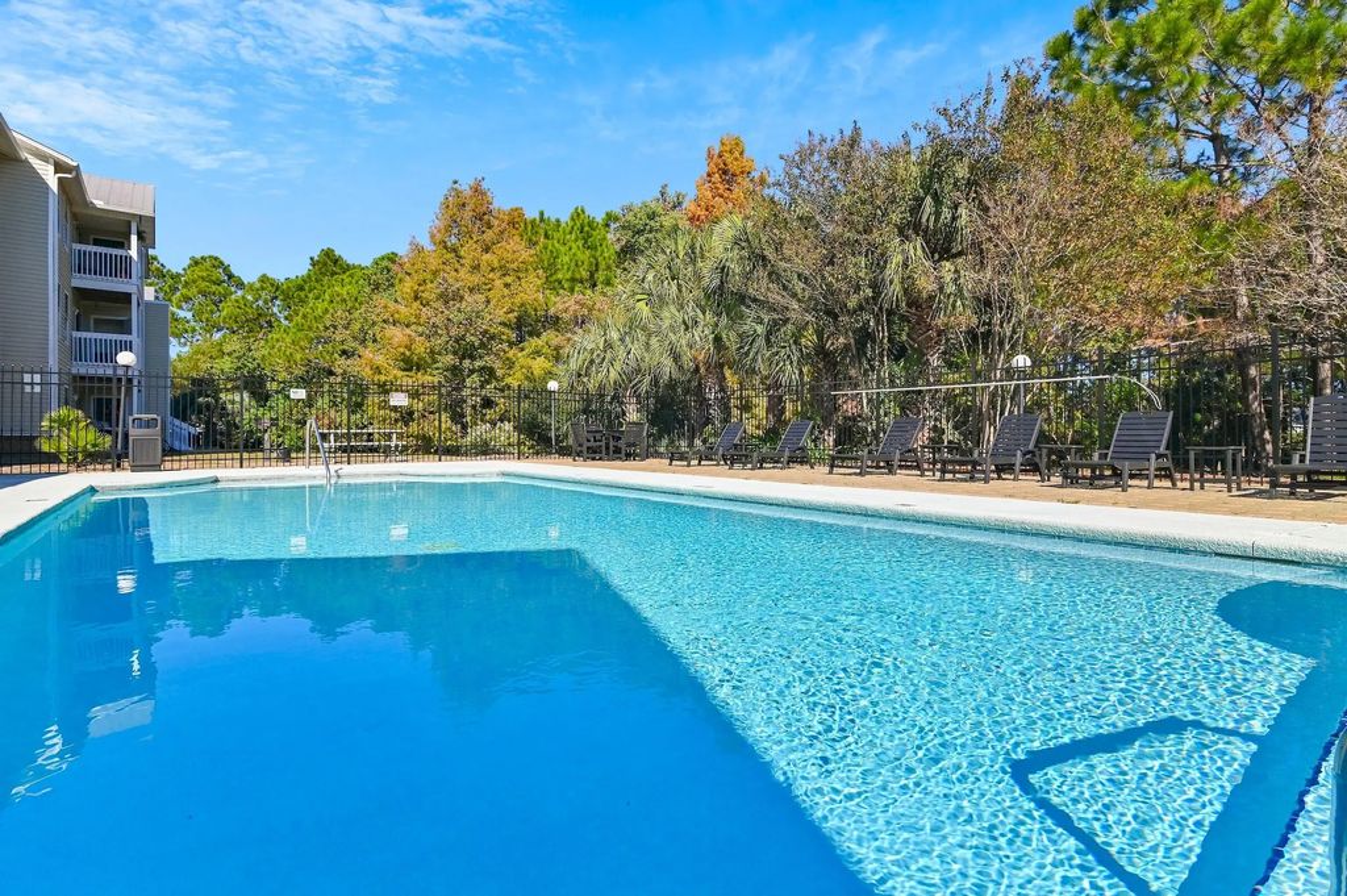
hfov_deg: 93.3
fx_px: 636
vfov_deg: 70.3
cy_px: 448
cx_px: 674
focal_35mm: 17
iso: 400
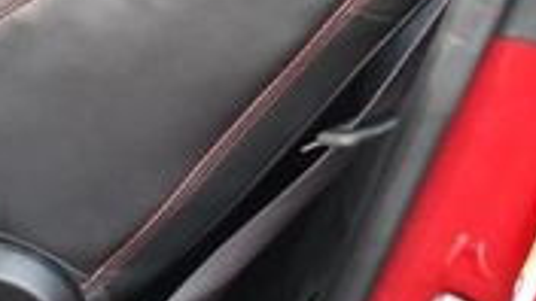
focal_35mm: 137
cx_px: -231
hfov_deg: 14.7
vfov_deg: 8.5
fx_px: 1947
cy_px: -225
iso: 800
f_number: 3.5
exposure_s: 1/200
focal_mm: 18
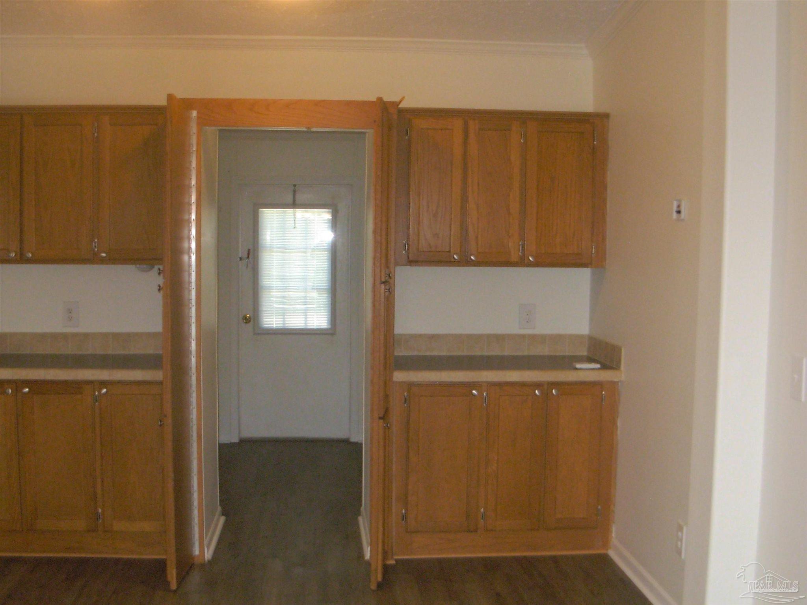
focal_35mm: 38
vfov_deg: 37.7
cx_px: 404
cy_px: 302
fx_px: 886
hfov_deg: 49.0
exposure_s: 1/114
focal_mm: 6.3
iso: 400
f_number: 2.9
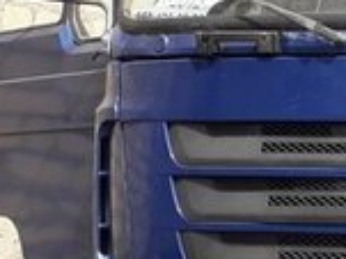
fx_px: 1179
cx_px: 616
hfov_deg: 14.7
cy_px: 152
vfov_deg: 12.5
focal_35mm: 118
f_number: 1.9
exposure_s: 1/689
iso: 40
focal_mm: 3.6
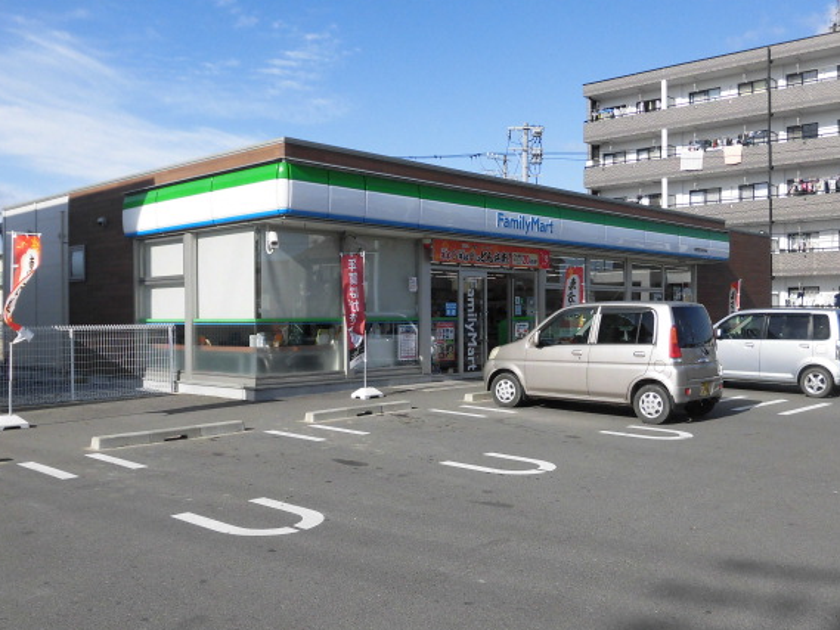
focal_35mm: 36
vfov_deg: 39.7
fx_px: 874
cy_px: 320
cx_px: 453
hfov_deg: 51.3
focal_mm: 5.81
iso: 100
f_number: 8.8
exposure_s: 1/200
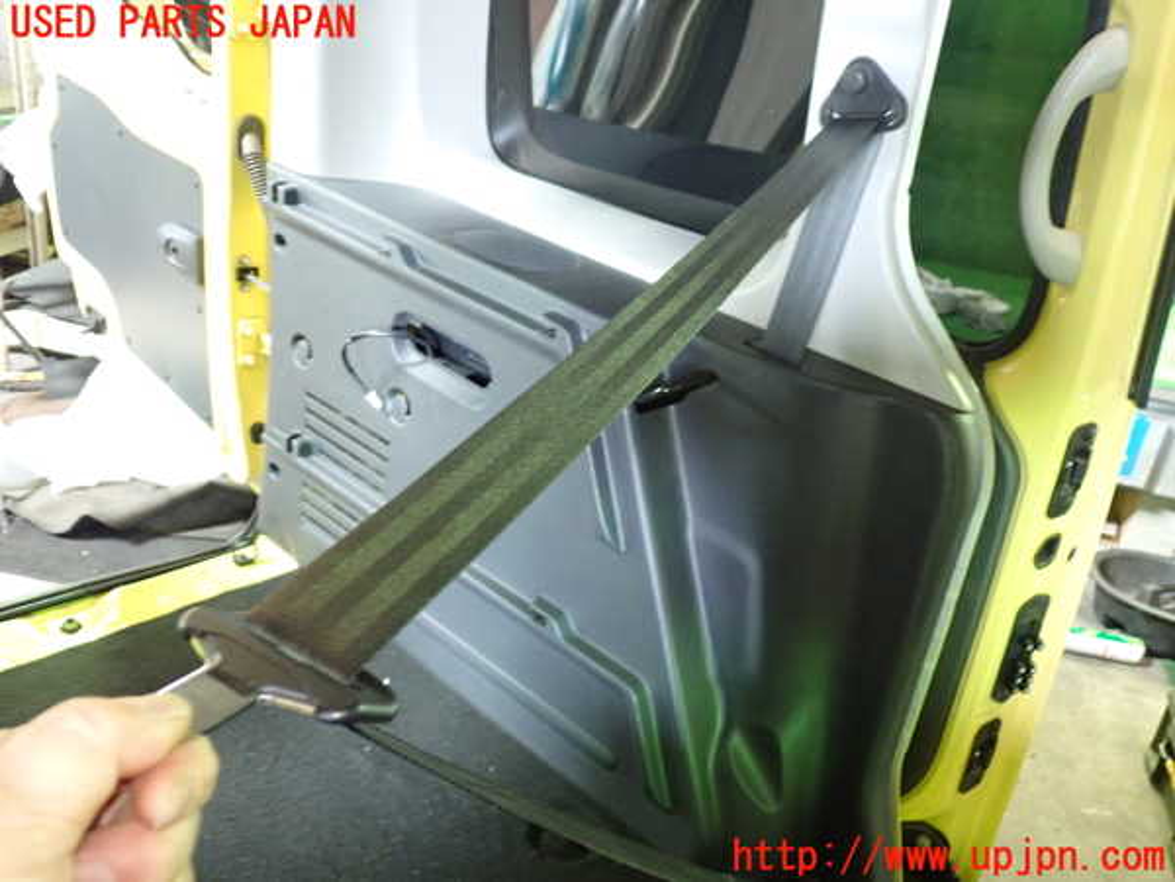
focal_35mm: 30
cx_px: 588
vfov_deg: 46.8
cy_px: 441
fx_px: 1018
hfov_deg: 60.0
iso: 800
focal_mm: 5.4
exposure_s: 1/15
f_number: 2.3
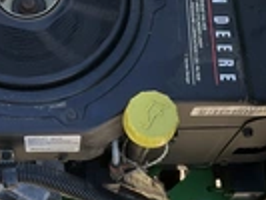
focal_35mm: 87
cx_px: 20
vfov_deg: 16.9
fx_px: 669
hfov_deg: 21.9
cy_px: 56
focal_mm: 3
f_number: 1.8
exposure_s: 1/383
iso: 25
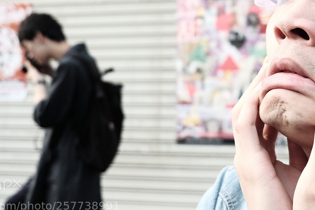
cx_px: 218
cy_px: 43
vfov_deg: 27.0
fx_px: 429
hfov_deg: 39.7
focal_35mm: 49
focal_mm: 18
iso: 1600
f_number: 2.8
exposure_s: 1/500
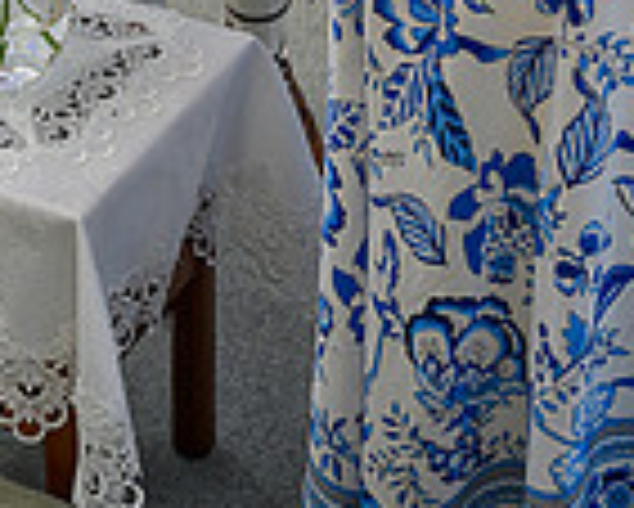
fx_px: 2873
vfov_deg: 9.5
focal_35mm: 153
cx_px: 72
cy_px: -490
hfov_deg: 12.5
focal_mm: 51
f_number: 4
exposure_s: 1/125
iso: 1000
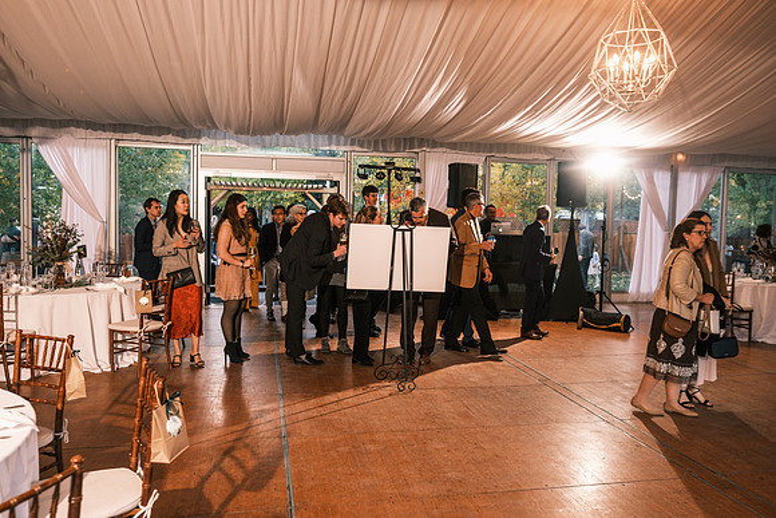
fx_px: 582
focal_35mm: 27
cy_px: 259
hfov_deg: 67.4
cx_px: 388
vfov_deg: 48.0
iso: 400
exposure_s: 1/250
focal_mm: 18
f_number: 2.5
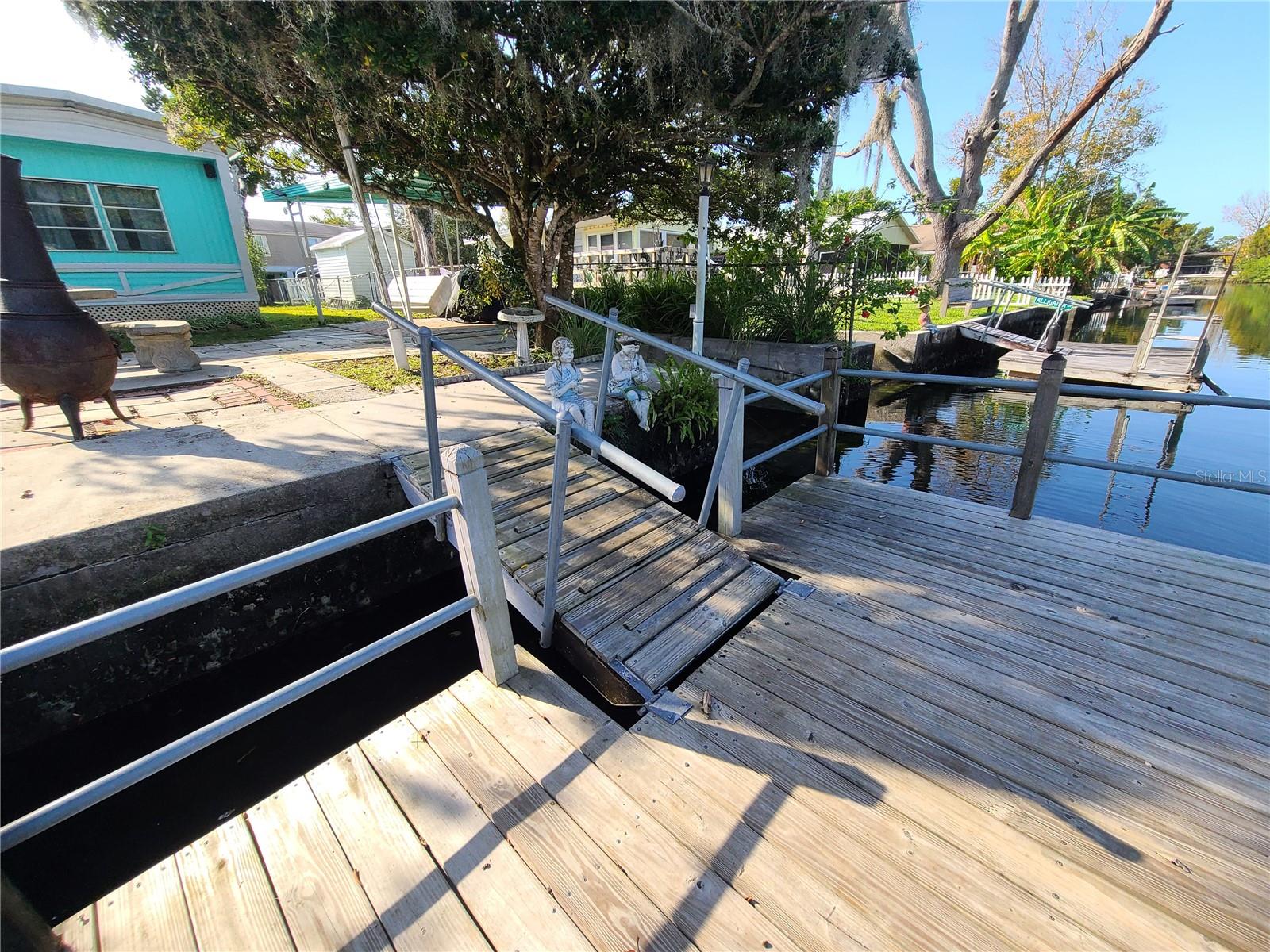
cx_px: 635
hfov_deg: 106.2
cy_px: 476
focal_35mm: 13
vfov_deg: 89.9
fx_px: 477
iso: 50
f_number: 2.2
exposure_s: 1/612
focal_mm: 2.2
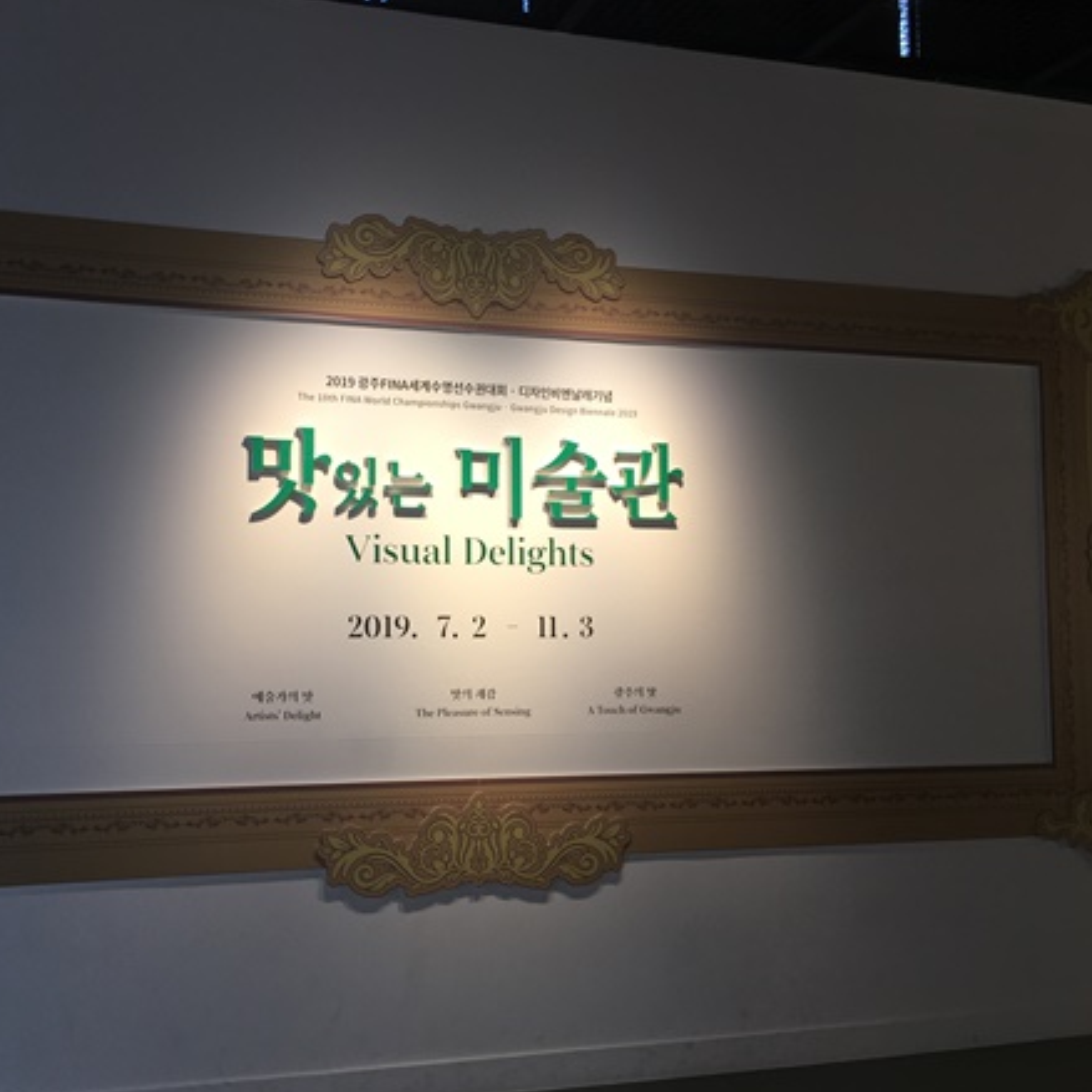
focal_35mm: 35
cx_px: 368
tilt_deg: +2.6
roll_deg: -0.5
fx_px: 1249
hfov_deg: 46.5
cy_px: 552
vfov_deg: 47.2
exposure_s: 1/60
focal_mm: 4.15
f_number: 2.2
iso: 25
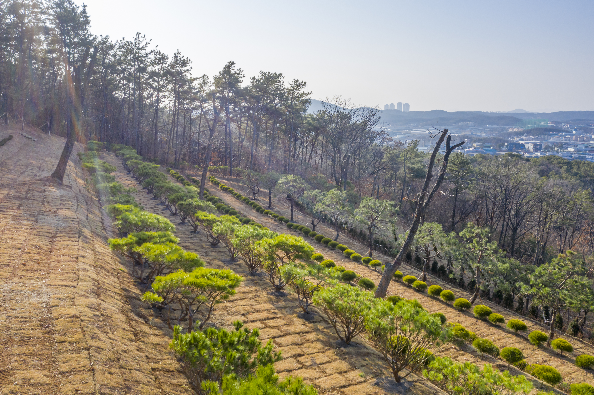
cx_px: 297
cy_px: 198
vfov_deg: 46.4
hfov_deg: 65.5
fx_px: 462
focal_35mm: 28
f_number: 5.6
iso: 100
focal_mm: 10.26
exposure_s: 1/500
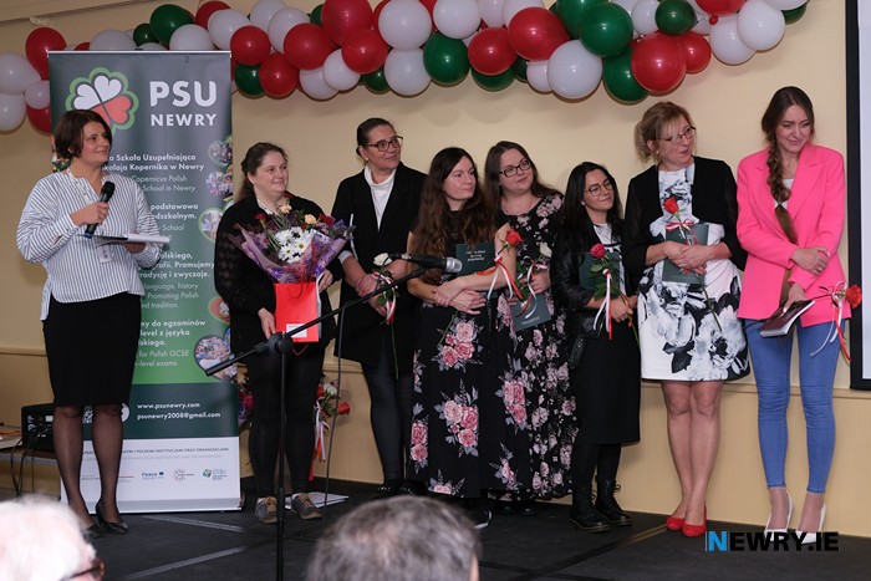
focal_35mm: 49
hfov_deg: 40.3
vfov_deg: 27.5
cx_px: 436
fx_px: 1186
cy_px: 290
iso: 400
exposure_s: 1/125
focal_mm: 32.9
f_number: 3.6
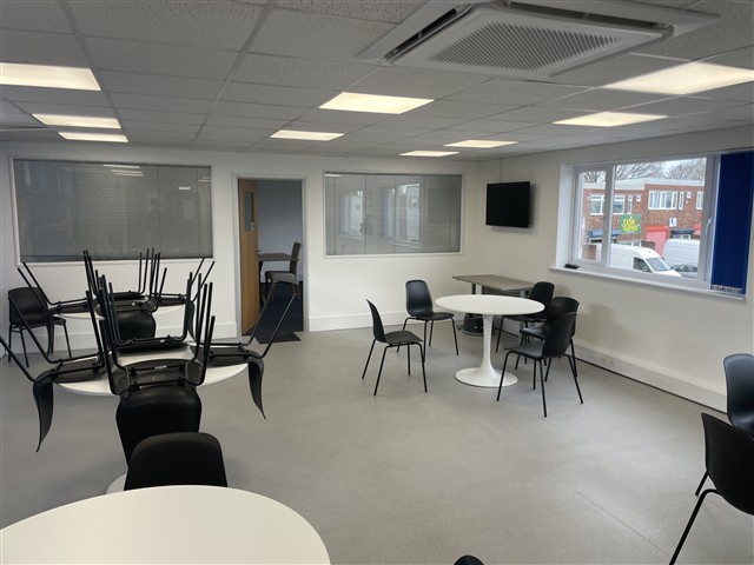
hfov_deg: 67.3
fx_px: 566
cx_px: 377
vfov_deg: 53.1
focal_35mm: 26
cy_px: 282
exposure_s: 1/127
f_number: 1.6
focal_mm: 4.2
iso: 32
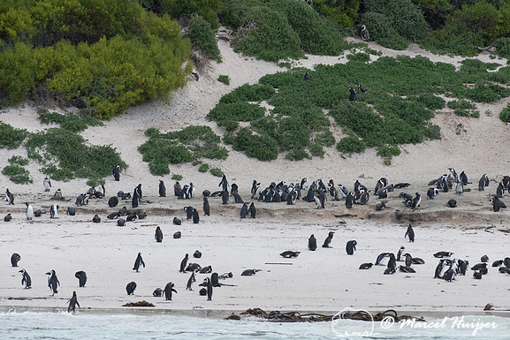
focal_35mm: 687
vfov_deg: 2.0
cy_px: 176
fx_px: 9734
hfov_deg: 3.0
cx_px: 263
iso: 800
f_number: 10
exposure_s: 1/1600
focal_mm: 600
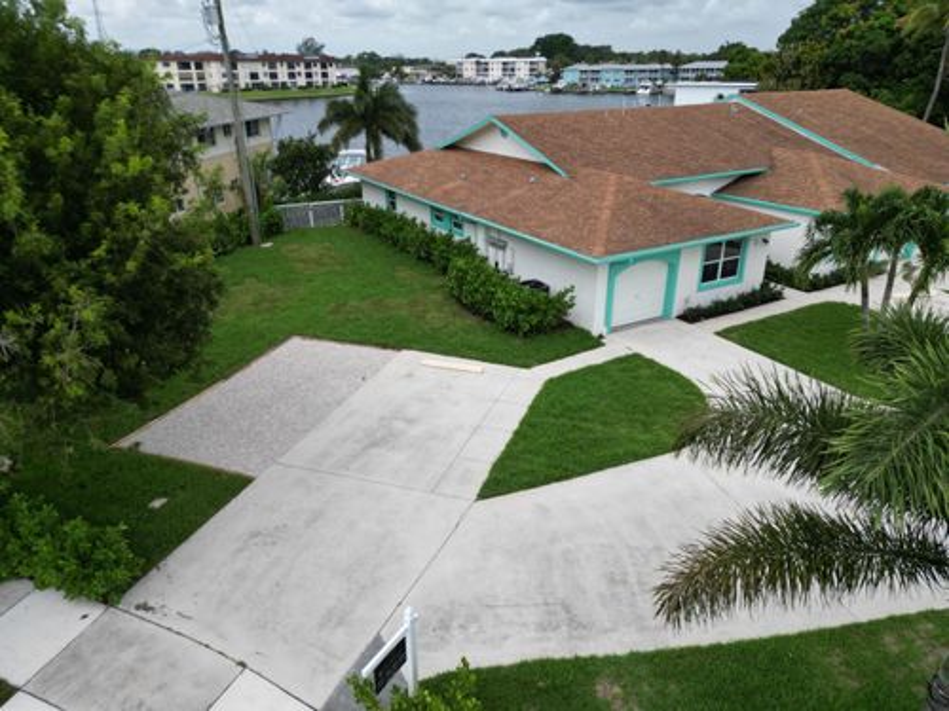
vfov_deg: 56.8
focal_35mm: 24
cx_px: 474
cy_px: 356
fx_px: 658
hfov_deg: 71.6
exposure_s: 1/2500
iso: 110
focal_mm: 6.72
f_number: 1.7
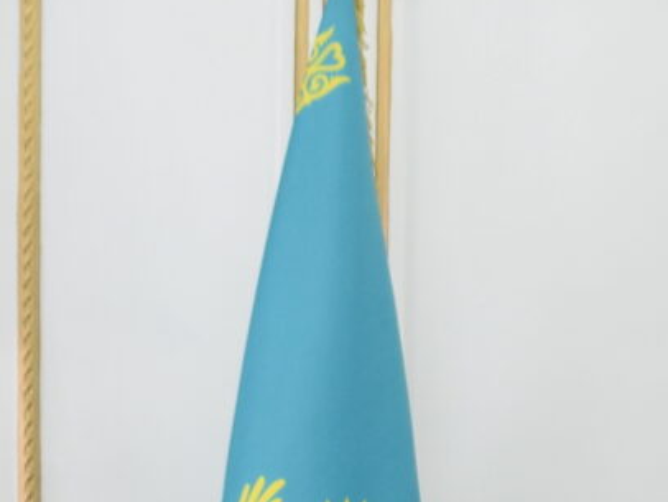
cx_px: 578
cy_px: 804
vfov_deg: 6.7
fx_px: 4209
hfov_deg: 9.0
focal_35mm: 218
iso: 400
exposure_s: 1/40
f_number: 4.5
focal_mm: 24
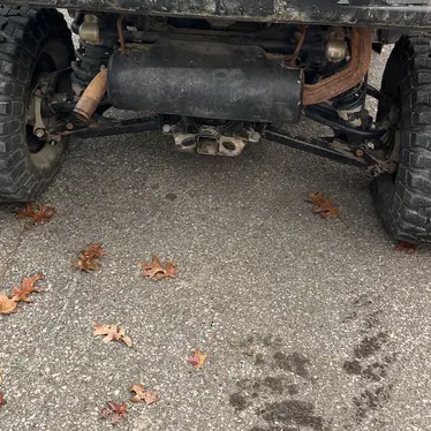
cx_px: 205
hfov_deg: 37.5
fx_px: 634
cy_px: 87
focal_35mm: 45
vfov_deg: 36.3
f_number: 1.6
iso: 50
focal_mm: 5.1
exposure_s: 1/121
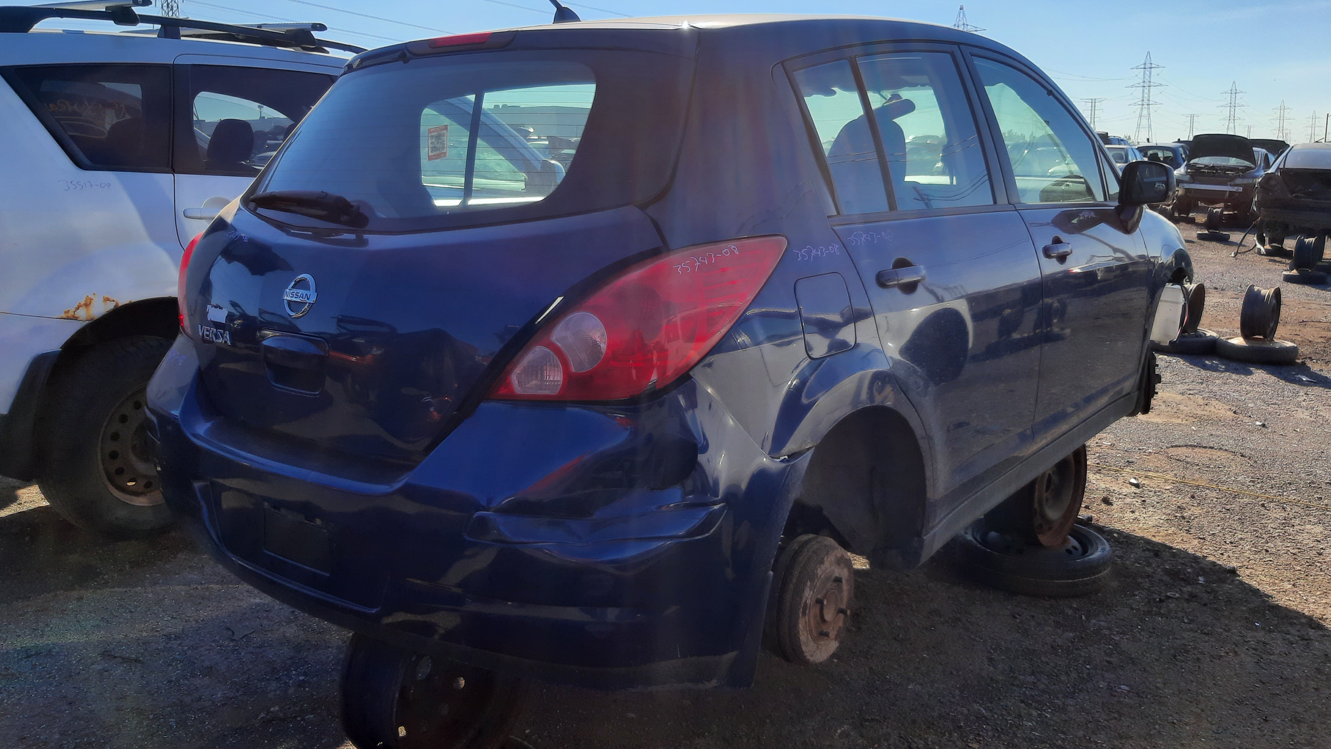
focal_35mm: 29
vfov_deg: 40.1
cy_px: 320
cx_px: 668
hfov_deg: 66.1
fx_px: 1024
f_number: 1.7
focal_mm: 3.92
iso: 40
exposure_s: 1/1420
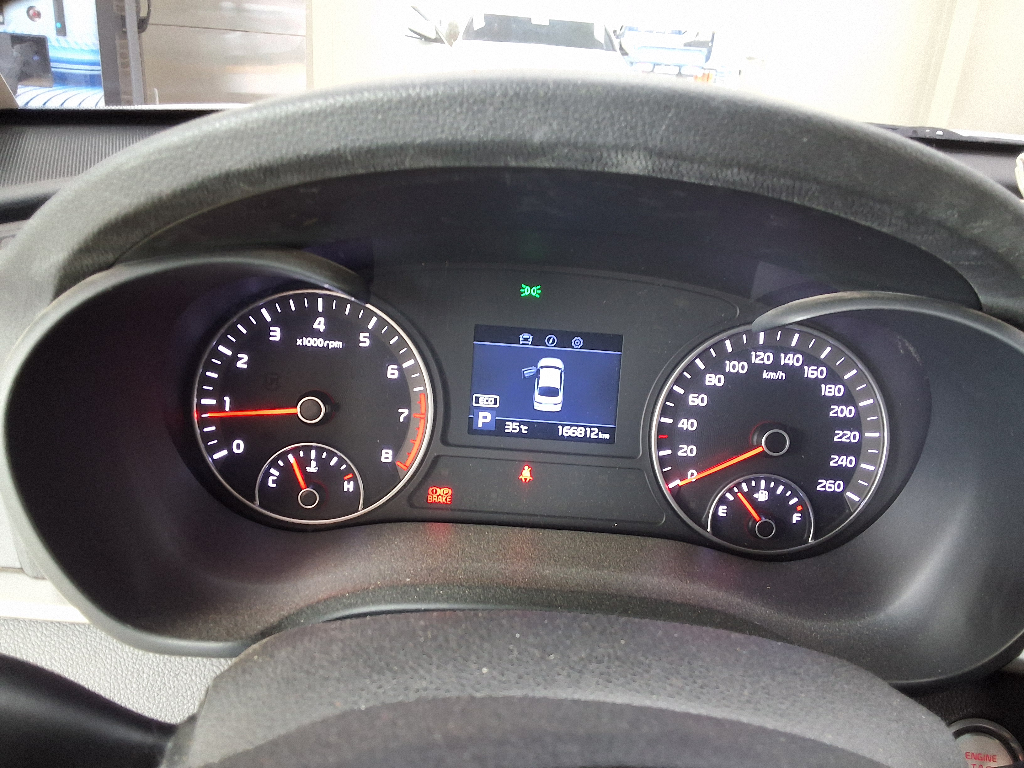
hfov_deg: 63.4
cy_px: 384
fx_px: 828
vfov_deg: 49.7
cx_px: 512
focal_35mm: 28
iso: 200
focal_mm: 2.91
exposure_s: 1/24
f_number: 1.9
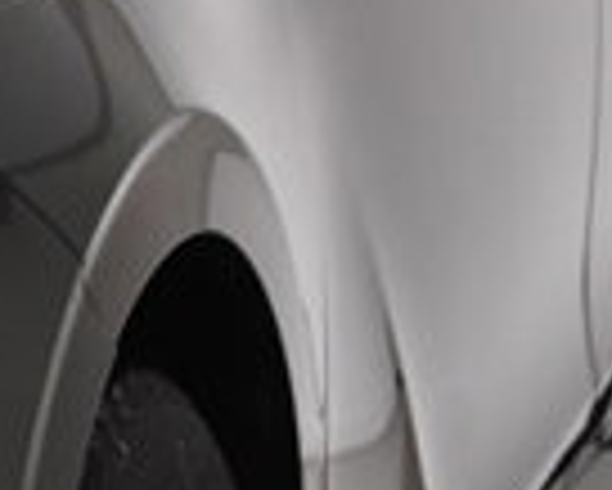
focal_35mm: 360
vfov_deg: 4.3
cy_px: 501
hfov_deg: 5.1
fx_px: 6525
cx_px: -1328
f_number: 5
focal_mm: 34
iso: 1600
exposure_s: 1/100
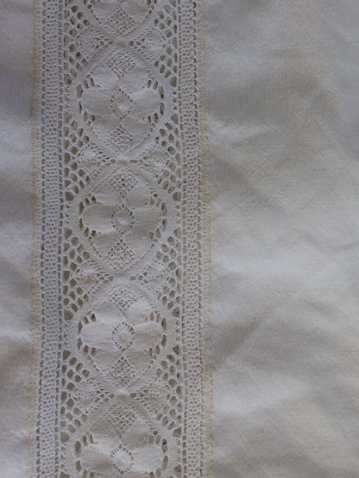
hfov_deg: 29.8
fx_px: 664
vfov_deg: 39.4
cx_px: 263
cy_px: 178
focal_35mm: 48
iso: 32
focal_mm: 4.15
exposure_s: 1/159
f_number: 2.2
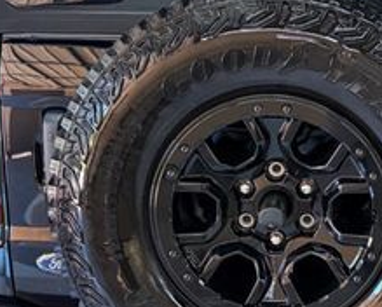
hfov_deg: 24.9
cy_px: 152
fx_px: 838
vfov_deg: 20.8
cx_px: 340
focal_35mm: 74
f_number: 1.6
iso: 200
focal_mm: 5.96
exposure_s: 1/60
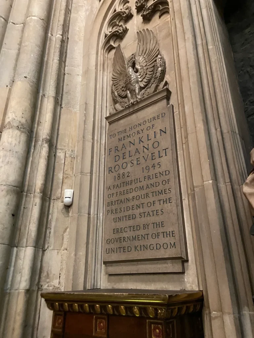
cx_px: 127
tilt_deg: +24.1
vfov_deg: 67.3
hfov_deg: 53.1
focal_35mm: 26
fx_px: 254
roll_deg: +1.5
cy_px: 169
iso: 800
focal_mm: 4.25
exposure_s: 1/30
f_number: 1.8
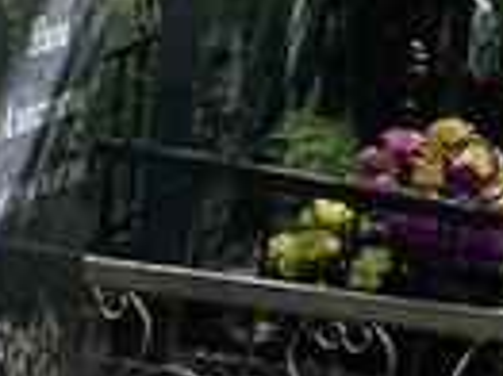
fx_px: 2962
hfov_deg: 9.6
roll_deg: -5.3
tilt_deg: -23.5
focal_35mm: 204
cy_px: 1120
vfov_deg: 6.6
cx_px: 8
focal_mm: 4.2
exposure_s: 1/527
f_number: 1.6
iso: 32
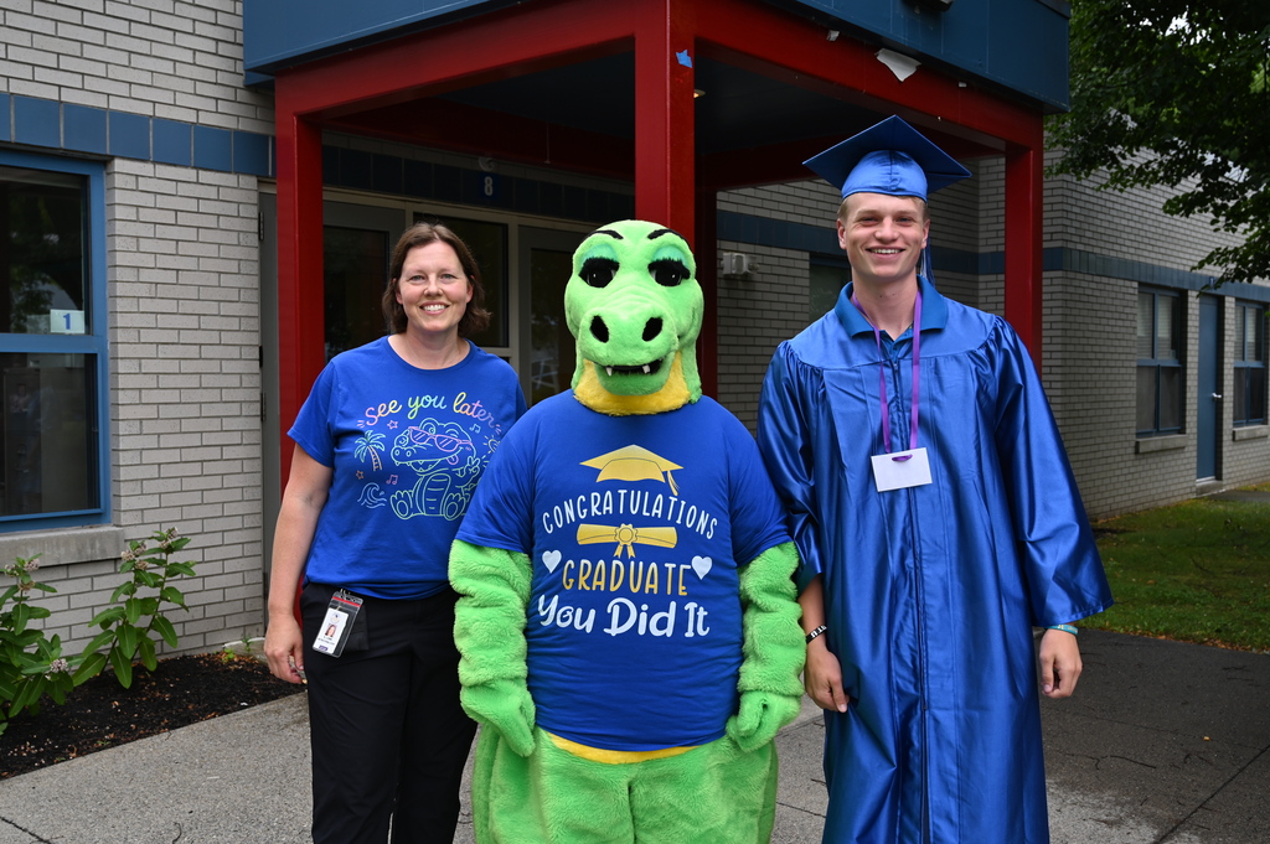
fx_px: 1234
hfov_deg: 54.5
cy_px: 422
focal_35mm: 35
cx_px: 635
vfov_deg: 37.8
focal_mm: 35
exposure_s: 1/250
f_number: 5.6
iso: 200
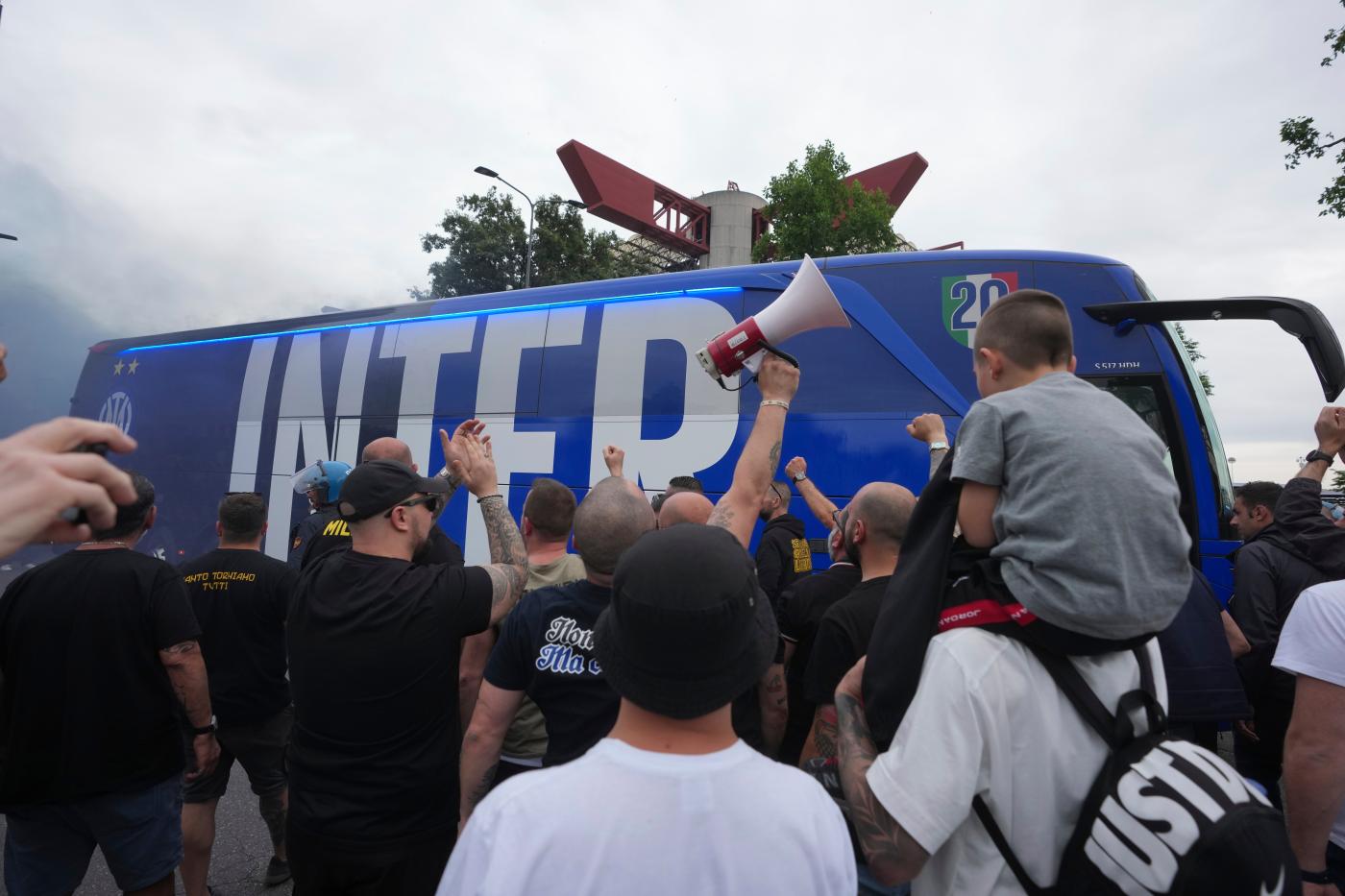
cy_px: 448
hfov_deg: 96.7
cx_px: 672
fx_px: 598
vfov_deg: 73.7
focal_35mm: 16
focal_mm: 16
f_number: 4
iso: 640
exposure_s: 1/500
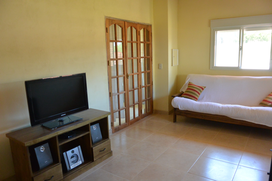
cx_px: 136
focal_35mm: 27
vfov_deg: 47.9
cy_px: 90
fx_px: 204
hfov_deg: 67.4
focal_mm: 10
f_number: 3.5
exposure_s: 1/80
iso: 400
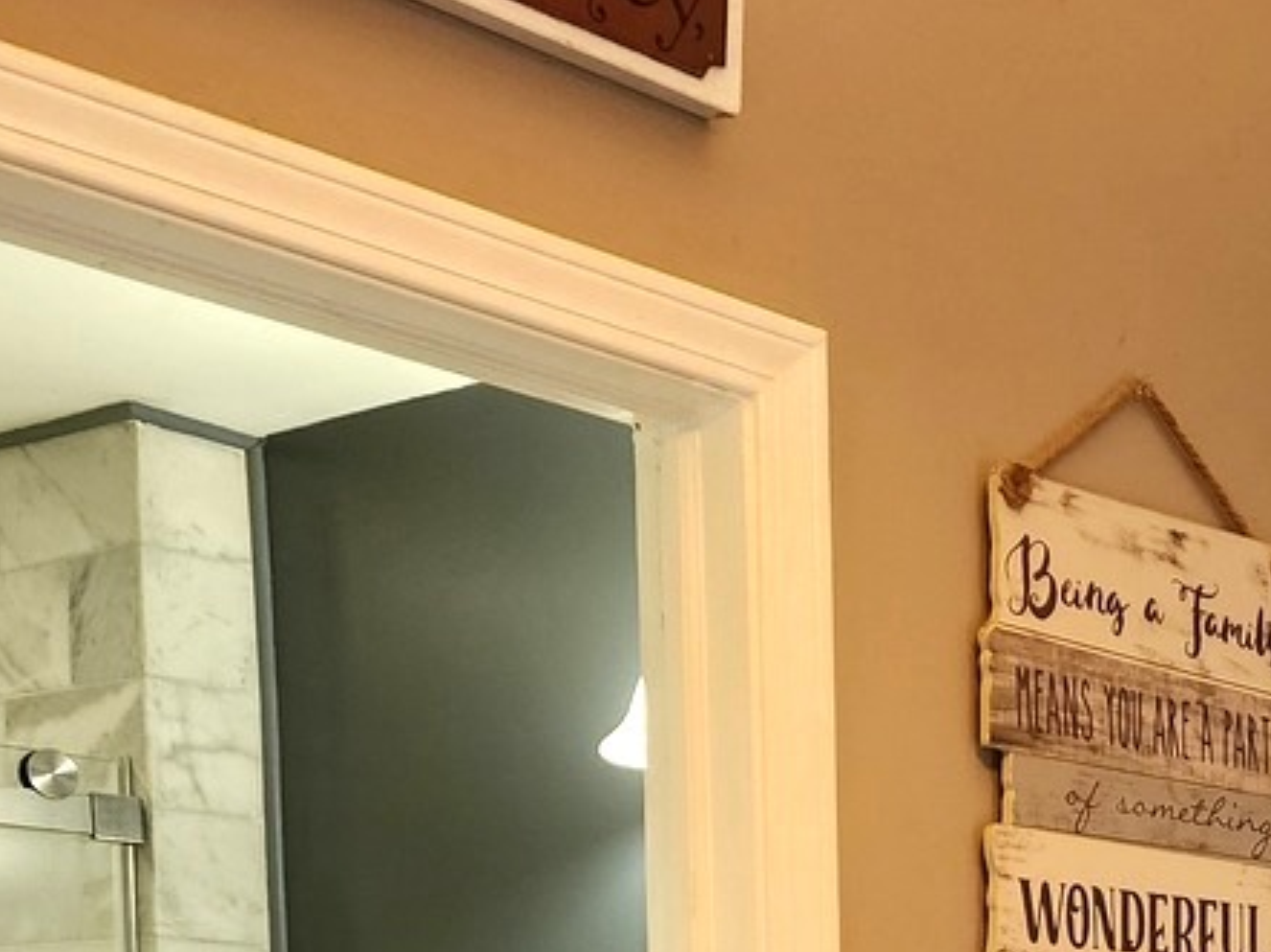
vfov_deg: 17.8
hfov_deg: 23.9
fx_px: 2752
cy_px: 1366
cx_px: 1487
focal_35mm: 75
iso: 500
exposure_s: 1/120
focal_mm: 6.4
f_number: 1.8
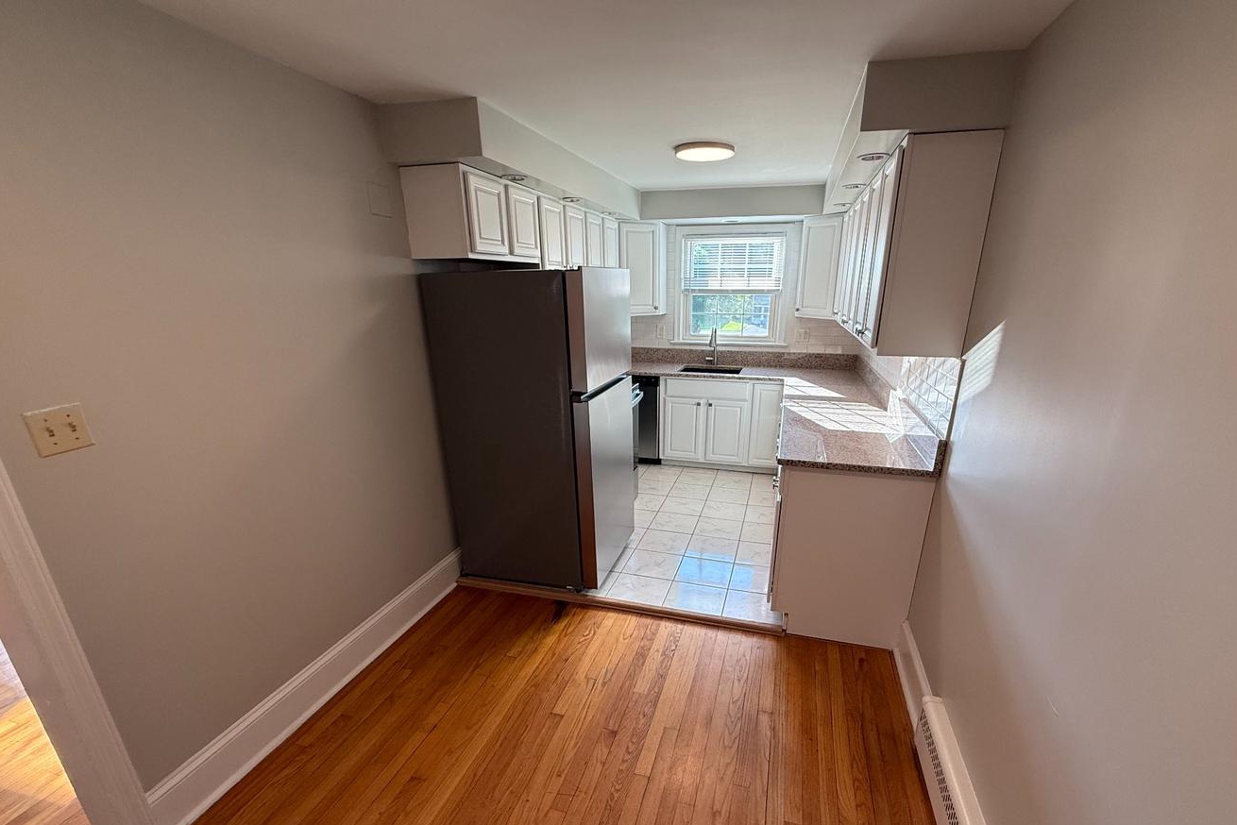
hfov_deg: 96.7
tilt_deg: -18.3
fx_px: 550
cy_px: 480
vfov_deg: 73.3
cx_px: 644
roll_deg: +0.2
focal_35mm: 16
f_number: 2.2
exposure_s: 1/120
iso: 125
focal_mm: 2.22
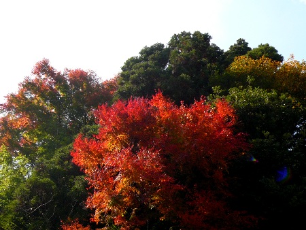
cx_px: 153
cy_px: 115
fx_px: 522
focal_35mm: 59
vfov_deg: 24.8
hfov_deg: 32.7
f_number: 3.2
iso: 100
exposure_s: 1/500
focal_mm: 6.4
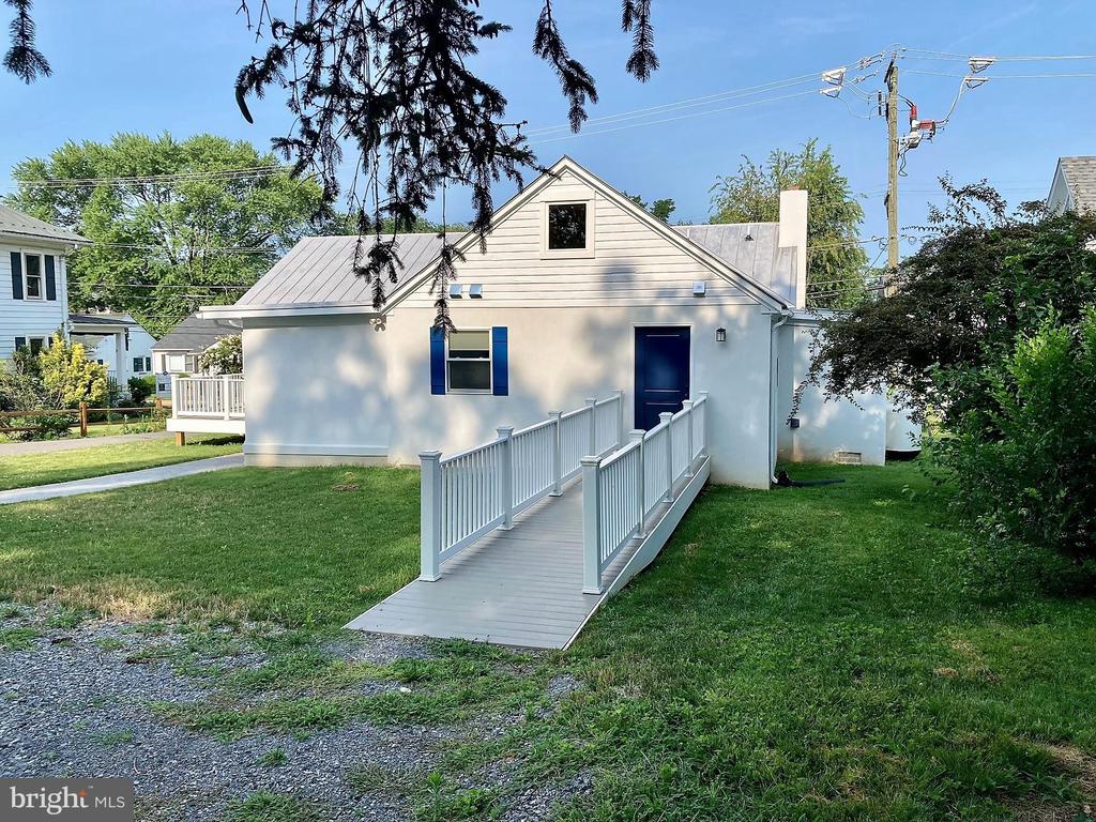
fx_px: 887
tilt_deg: -4.0
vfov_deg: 49.7
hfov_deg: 63.4
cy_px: 411
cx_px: 548
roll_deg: -0.6
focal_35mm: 28
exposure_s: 1/1600
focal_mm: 3.99
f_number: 1.8
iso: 20
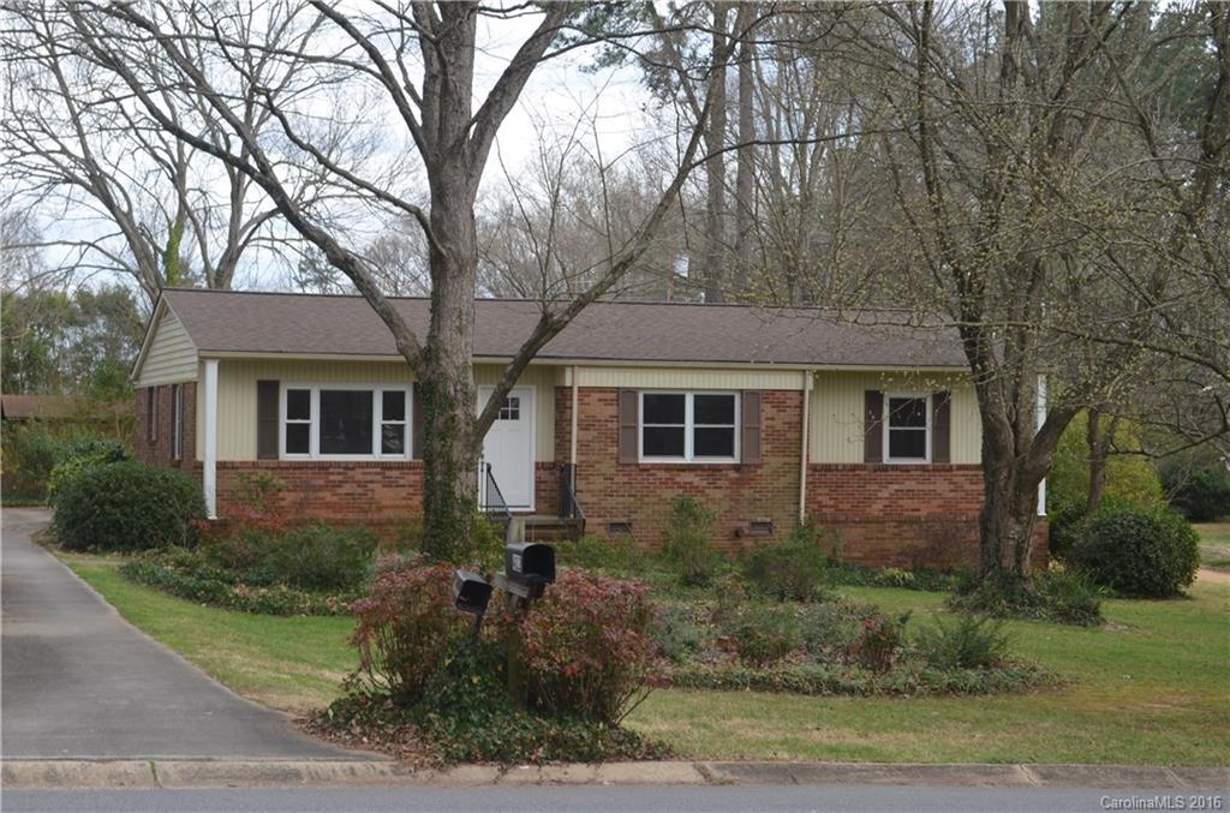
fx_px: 2147
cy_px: 406
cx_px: 615
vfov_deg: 21.4
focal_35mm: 63
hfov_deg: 32.0
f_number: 8
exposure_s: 1/60
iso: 100
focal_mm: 42
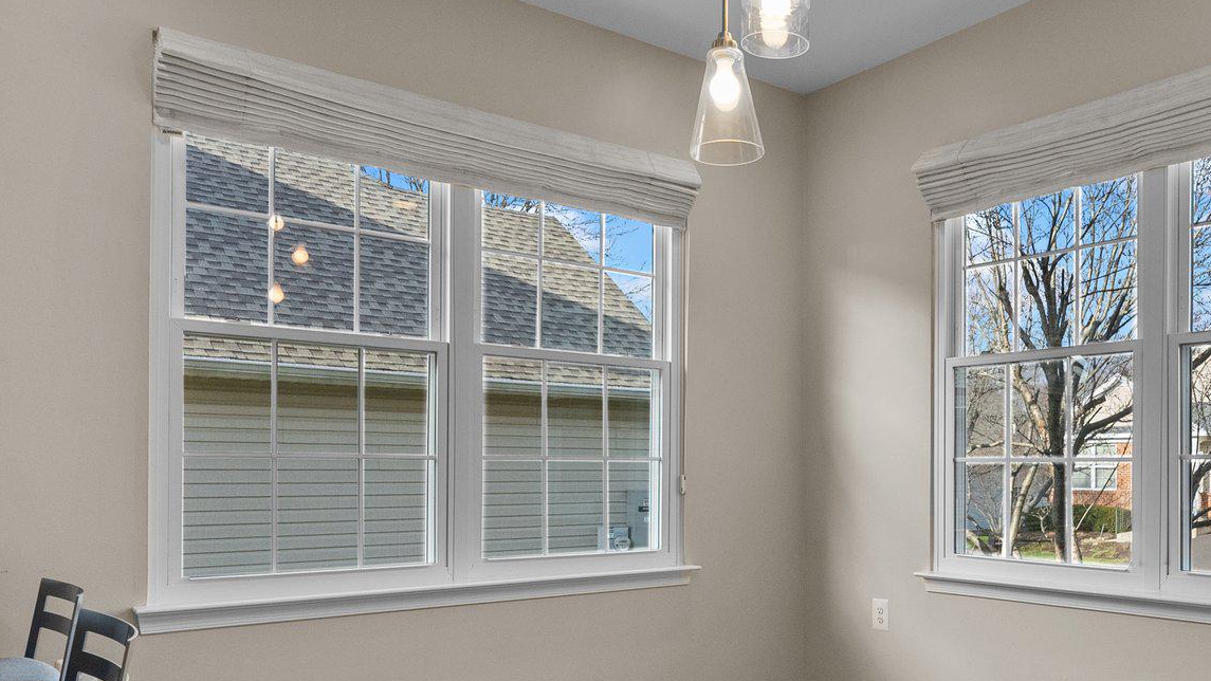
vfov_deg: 38.0
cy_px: 510
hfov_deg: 63.1
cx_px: 782
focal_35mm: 30
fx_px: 963
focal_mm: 16
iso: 2500
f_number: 8
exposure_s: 1/100
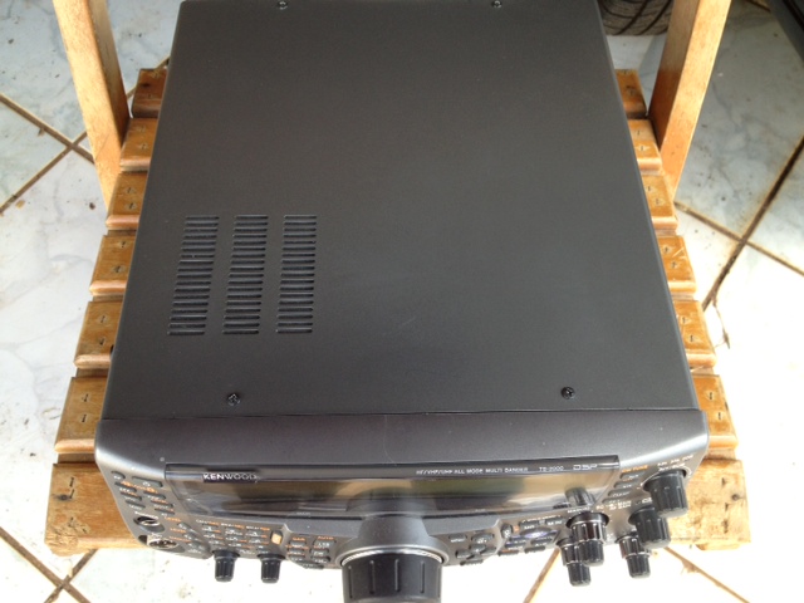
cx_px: 402
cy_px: 302
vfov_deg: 40.7
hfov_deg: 52.6
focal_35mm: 35
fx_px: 813
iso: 80
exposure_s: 1/120
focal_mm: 4.28
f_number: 2.4
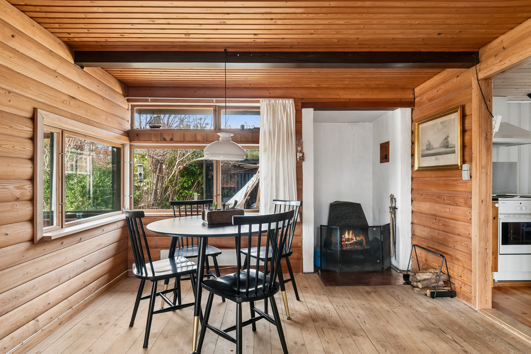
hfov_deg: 90.0
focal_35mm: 18
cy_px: 177
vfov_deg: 67.4
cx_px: 266
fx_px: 265
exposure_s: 1/3.33
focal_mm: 12
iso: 200
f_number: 10
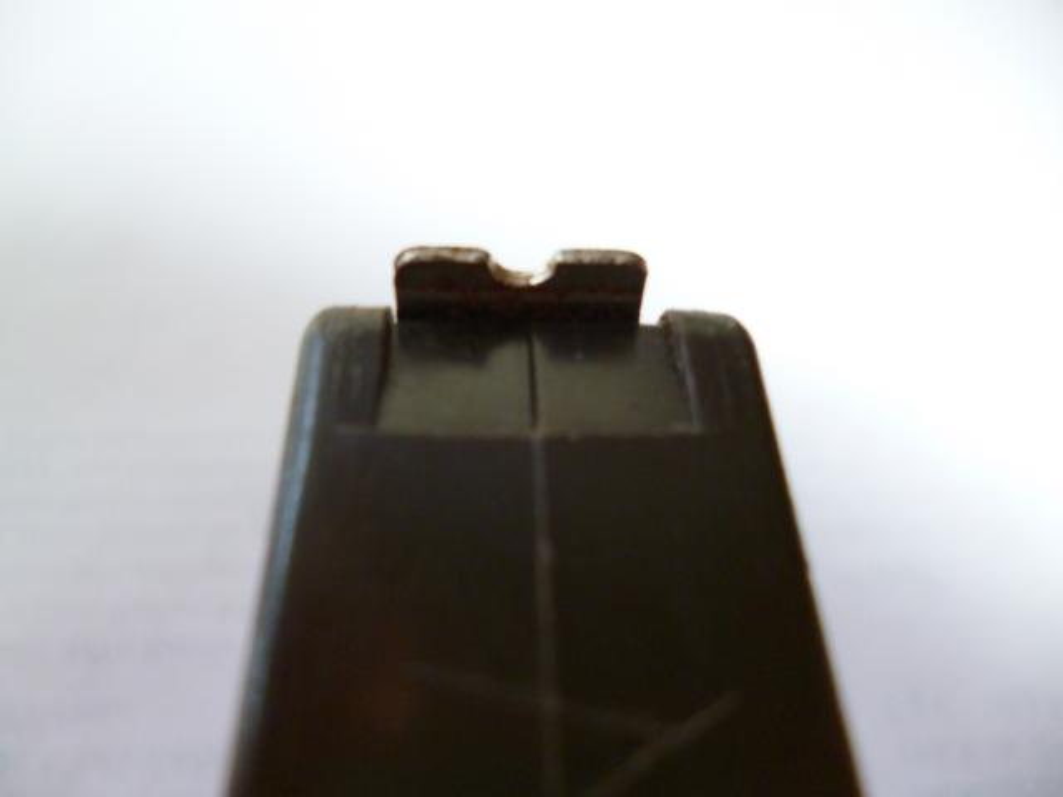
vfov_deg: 49.7
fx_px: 860
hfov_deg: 63.4
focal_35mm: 28
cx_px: 532
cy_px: 398
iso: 400
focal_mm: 5
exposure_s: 1/60
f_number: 3.1
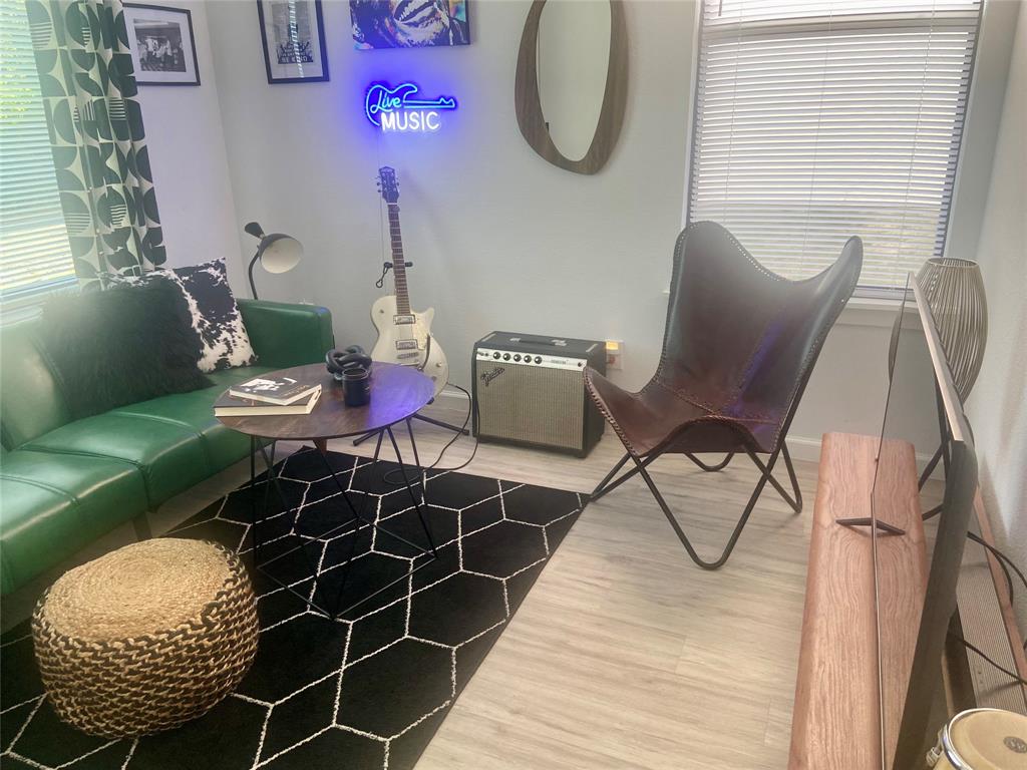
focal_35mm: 26
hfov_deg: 67.3
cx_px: 514
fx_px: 771
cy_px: 385
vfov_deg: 53.1
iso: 125
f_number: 1.8
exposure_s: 1/121
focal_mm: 4.25
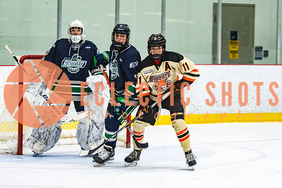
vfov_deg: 7.2
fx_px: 1498
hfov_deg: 10.7
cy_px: 91
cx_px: 172
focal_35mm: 191
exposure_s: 1/640
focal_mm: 105
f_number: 2.8
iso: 1600
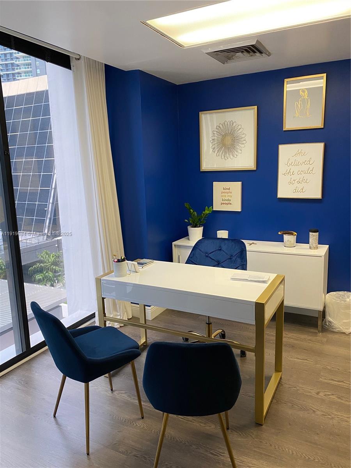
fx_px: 352
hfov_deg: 53.1
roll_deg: +2.0
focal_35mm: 26
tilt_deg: -11.2
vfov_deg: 67.3
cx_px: 176
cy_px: 234
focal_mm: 4.25
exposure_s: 1/60
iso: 125
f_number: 1.8
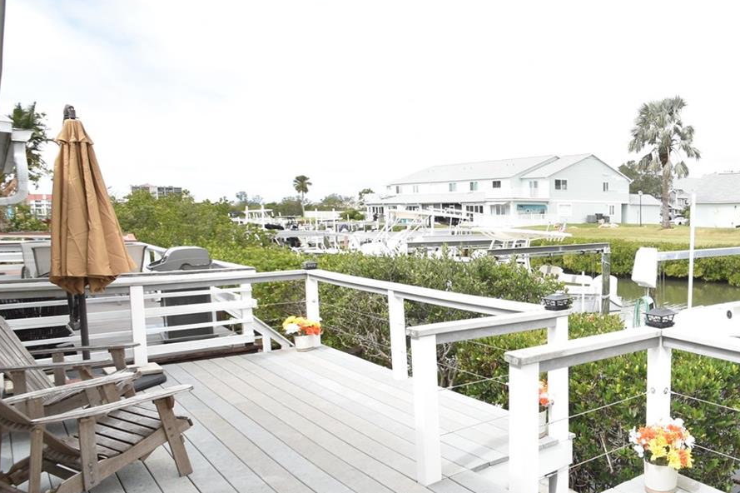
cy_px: 276
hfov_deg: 59.6
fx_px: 555
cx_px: 634
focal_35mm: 27
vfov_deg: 47.8
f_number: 8
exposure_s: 1/250
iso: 200
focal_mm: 10
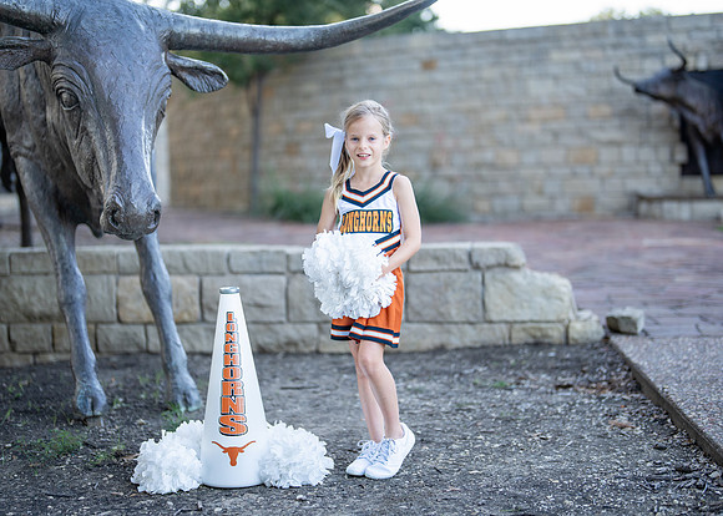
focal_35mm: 59
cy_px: 251
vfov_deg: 24.2
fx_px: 1202
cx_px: 349
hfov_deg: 33.5
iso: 250
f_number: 1.2
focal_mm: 50
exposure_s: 1/1250
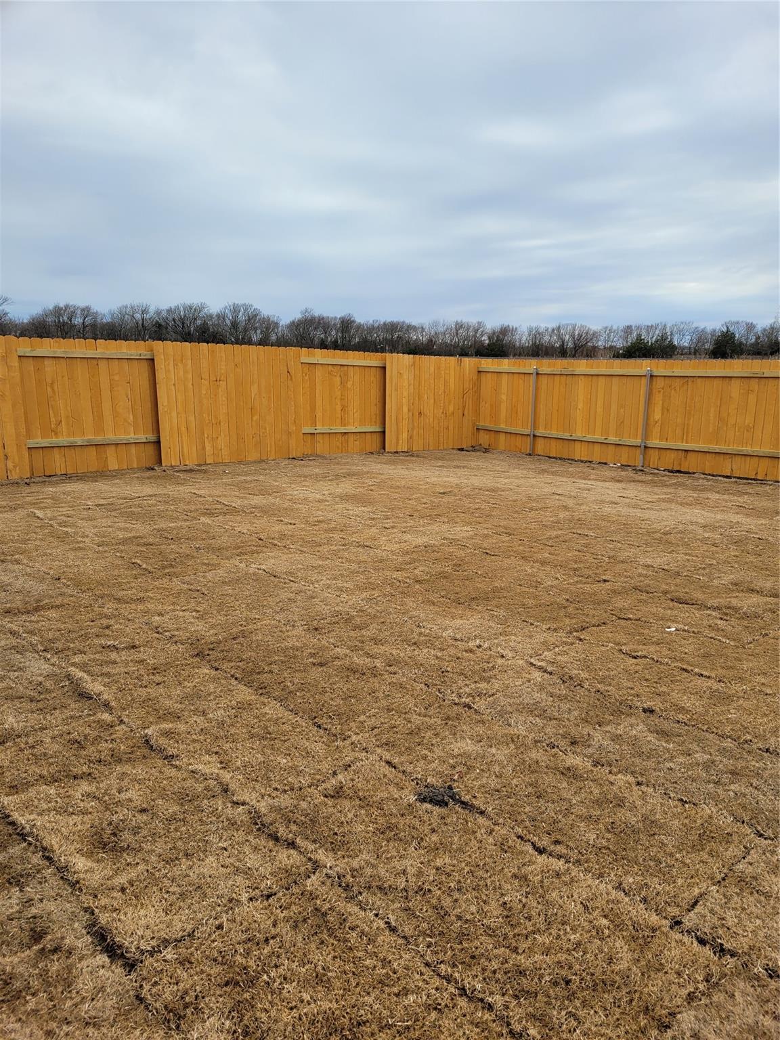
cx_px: 390
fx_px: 781
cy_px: 520
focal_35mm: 26
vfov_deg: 67.3
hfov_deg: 53.1
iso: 40
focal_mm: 5.4
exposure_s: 1/1018
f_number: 1.8
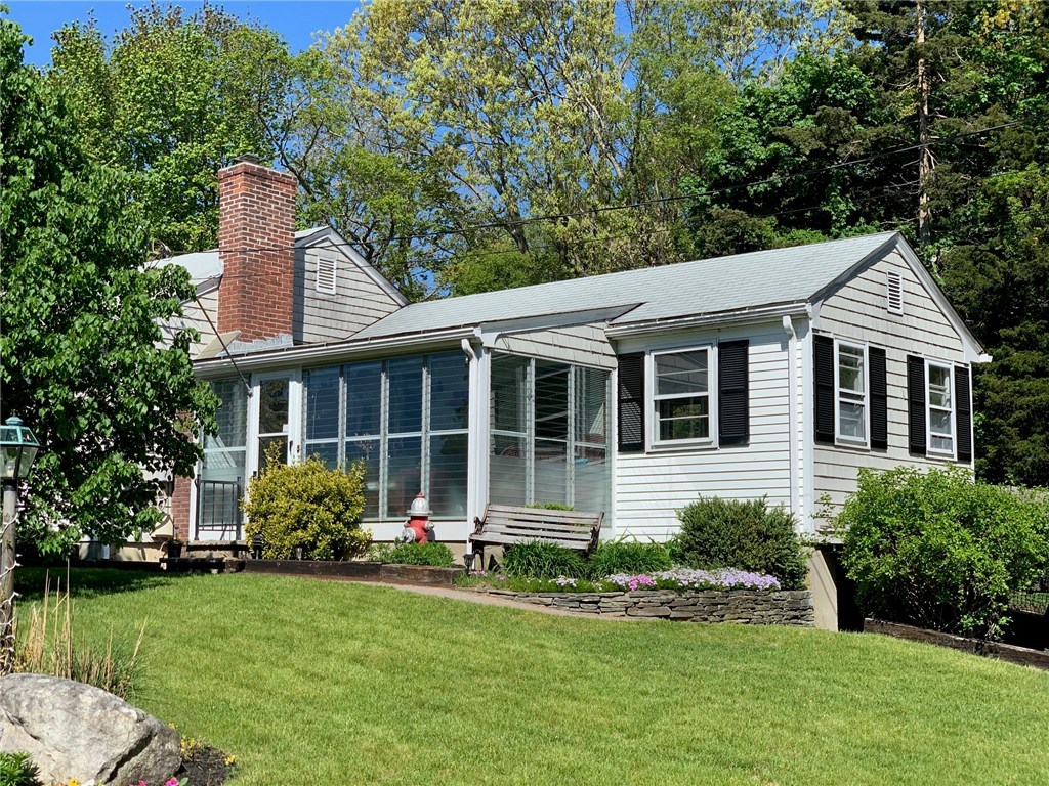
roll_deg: -1.4
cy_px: 393
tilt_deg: +8.1
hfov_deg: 36.8
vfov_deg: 28.0
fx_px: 1576
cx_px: 524
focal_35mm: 52
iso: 16
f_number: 2.4
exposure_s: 1/1142
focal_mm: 6
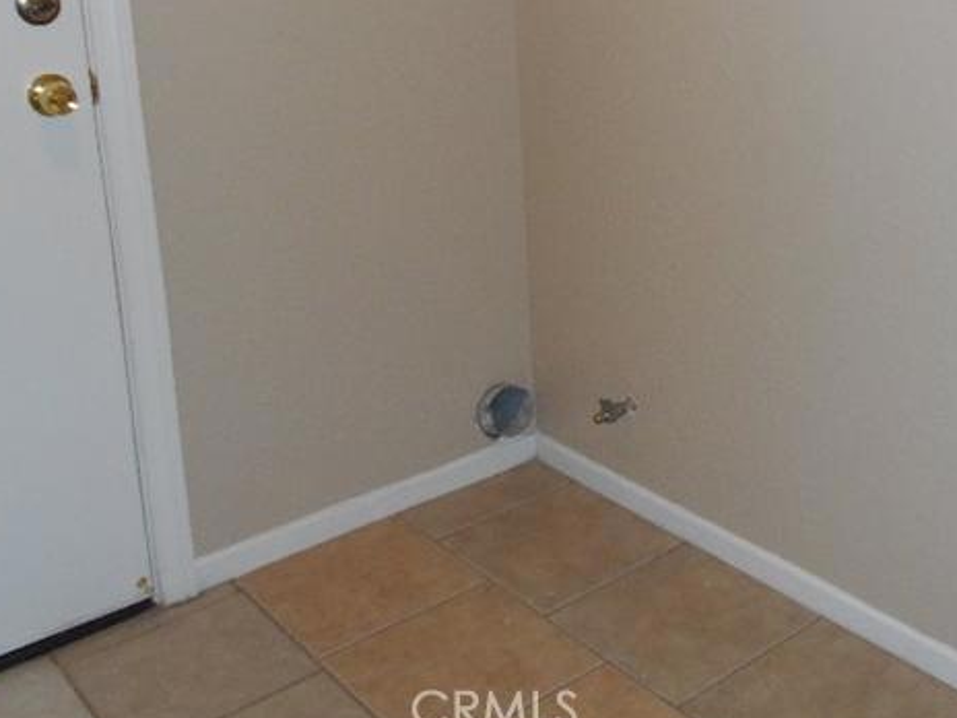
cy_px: 145
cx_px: 733
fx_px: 1189
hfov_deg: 42.3
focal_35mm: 43
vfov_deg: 32.7
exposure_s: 1/25
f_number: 3.2
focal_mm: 4.6
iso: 200
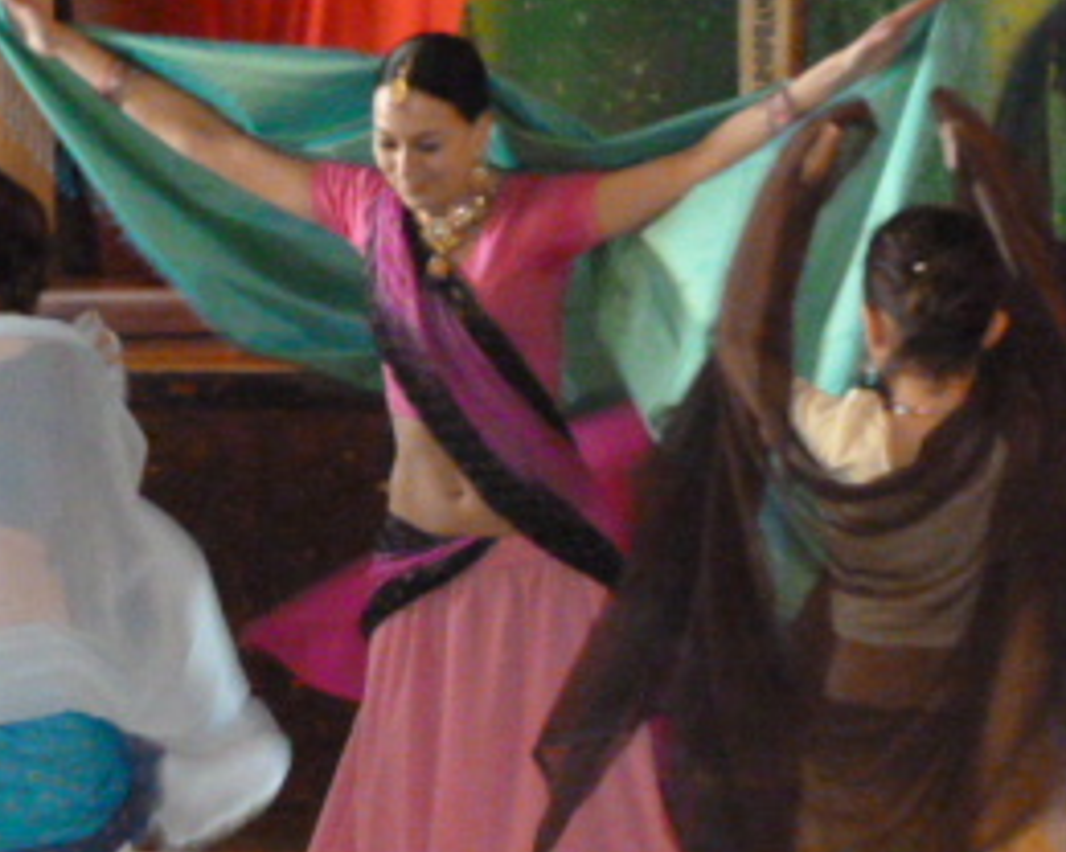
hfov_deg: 11.2
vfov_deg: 8.9
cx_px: 525
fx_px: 5458
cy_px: 659
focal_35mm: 173
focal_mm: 11.9
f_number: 4.1
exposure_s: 1/40
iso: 1000
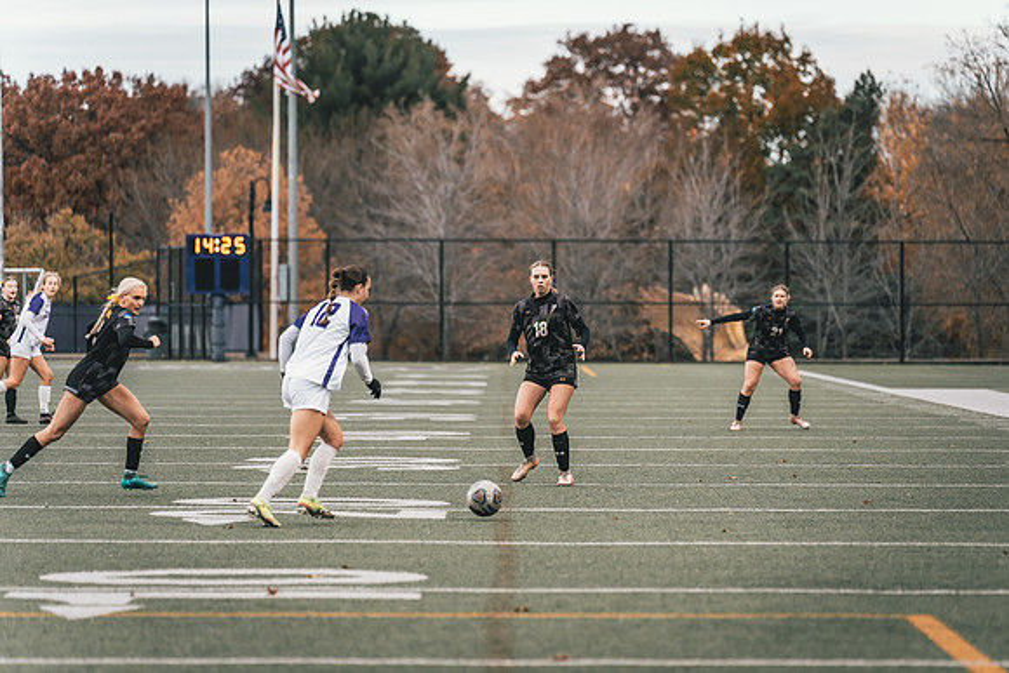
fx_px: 4819
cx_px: 576
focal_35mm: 172
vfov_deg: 8.0
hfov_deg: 12.0
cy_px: 380
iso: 400
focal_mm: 150
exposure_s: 1/1250
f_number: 2.8
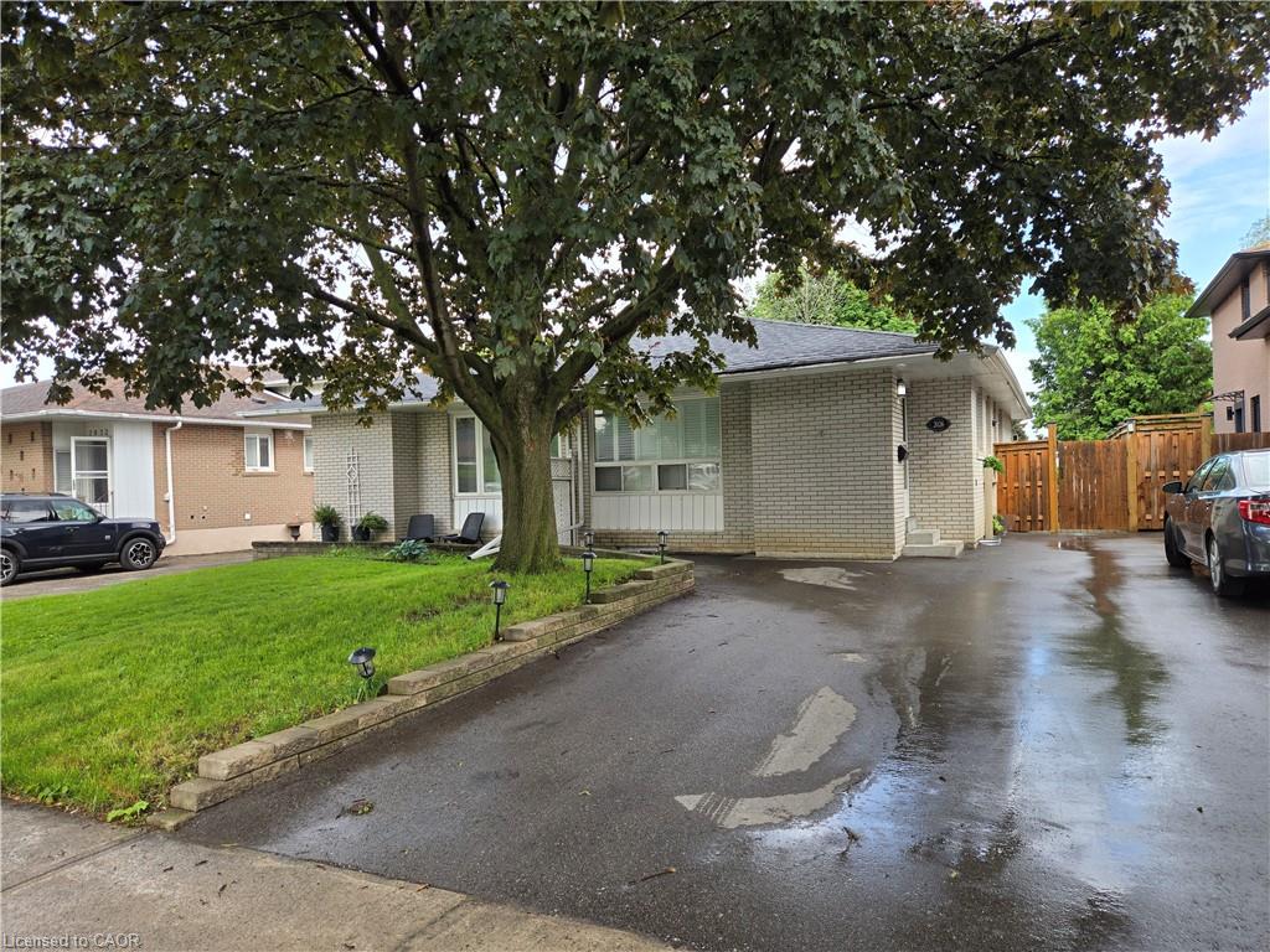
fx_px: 844
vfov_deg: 58.9
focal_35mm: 23
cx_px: 635
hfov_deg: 73.9
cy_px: 476
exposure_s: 1/281
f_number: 1.8
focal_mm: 5.4
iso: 25
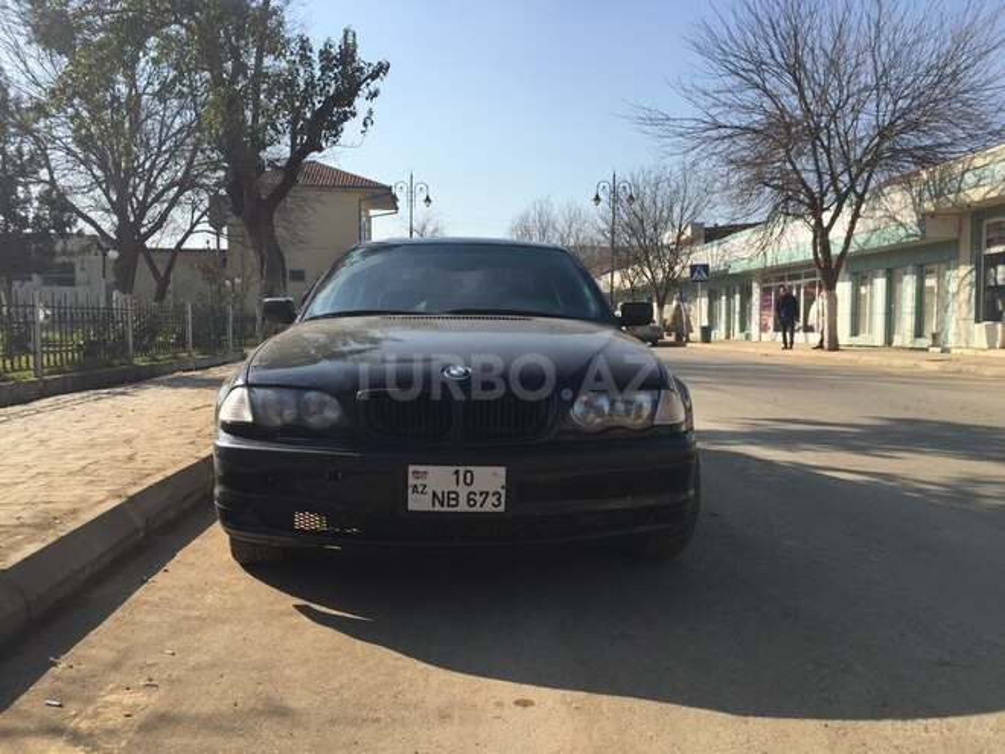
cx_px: 502
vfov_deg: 48.2
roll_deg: -0.4
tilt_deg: -2.4
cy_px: 377
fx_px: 842
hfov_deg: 61.7
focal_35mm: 29
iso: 32
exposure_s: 1/2326
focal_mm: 4.15
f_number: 2.2
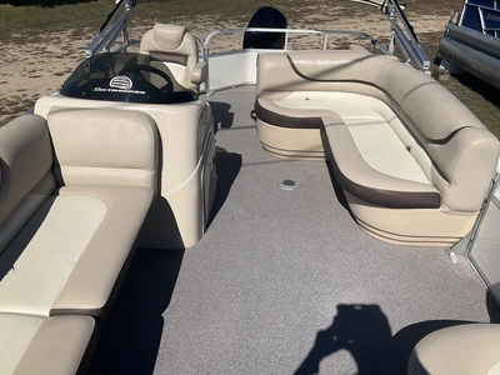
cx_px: 250
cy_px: 188
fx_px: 419
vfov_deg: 48.2
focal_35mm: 29
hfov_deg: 61.7
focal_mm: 3
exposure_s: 1/4065
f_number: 1.8
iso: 25
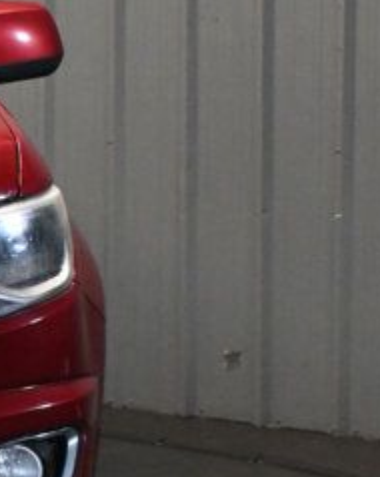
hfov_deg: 8.0
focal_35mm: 182
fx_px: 2562
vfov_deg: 10.6
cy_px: 216
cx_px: -408
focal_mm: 30
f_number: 4.8
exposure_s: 1/125
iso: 3200
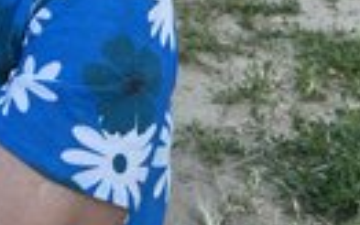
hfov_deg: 23.1
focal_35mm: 84
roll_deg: -3.3
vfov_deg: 14.2
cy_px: -151
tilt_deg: +1.5
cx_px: -41
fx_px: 824
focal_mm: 5.7
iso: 50
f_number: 1.5
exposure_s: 1/1124
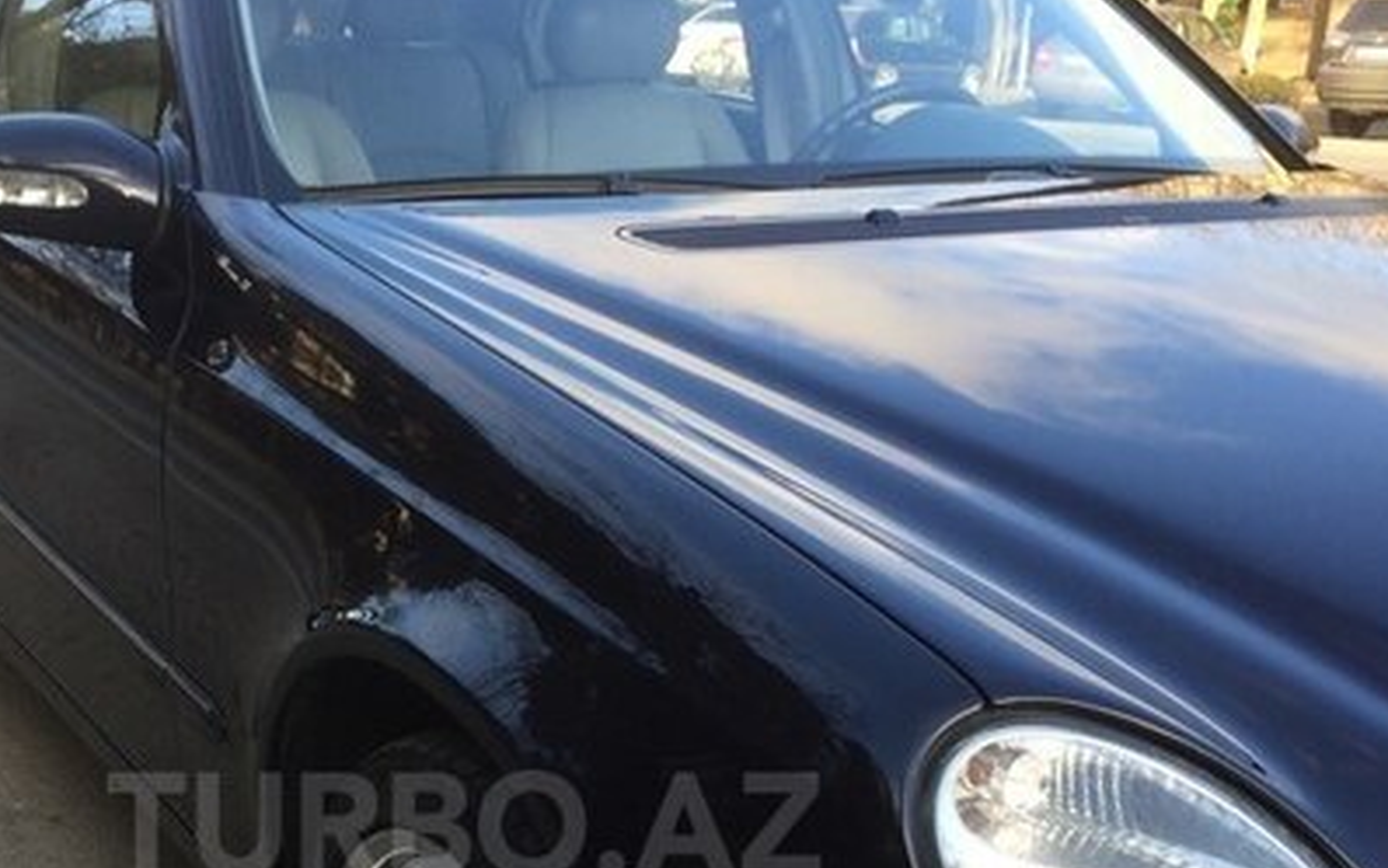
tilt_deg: -23.5
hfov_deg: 39.1
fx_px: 1930
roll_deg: -0.5
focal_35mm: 51
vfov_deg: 24.4
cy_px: 824
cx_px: 464
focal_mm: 4.15
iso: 32
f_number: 2.2
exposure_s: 1/250
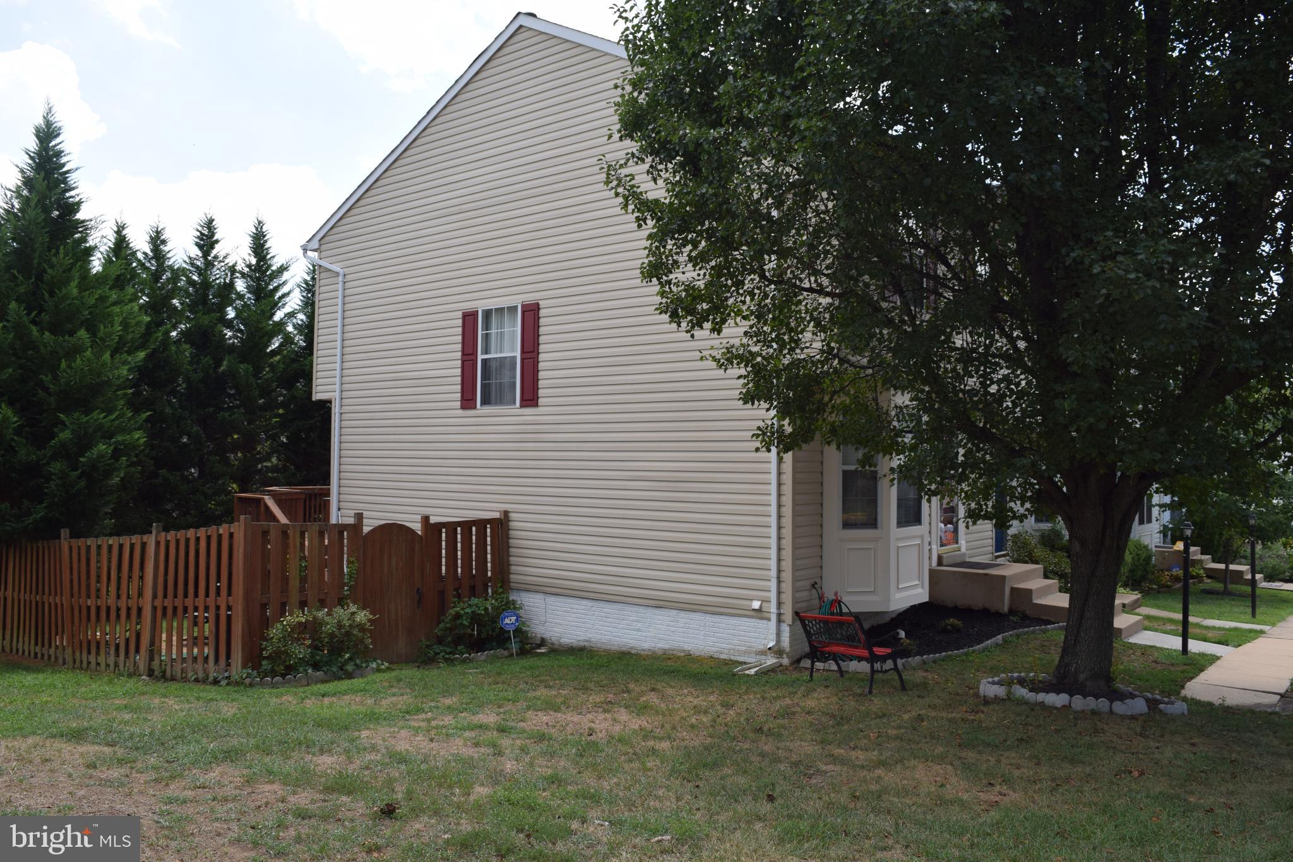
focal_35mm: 27
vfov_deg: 47.9
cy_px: 431
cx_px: 646
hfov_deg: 67.4
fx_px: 970
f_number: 8
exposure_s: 1/200
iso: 100
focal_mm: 18
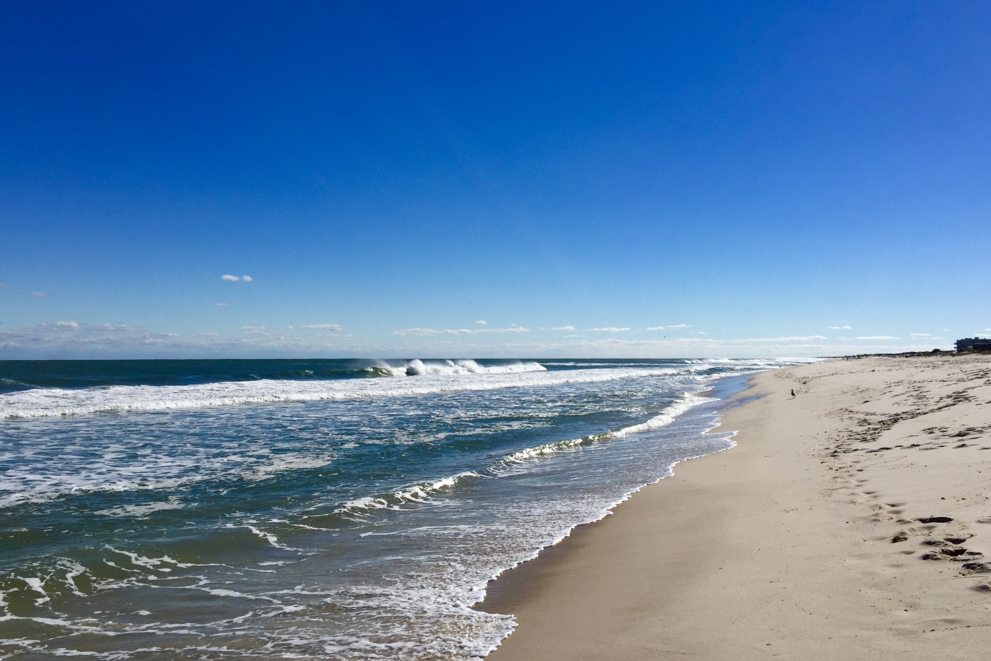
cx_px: 502
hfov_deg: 60.3
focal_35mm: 31
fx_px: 853
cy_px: 306
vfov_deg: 42.3
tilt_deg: +3.6
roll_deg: -0.8
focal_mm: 4.15
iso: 32
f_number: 2.2
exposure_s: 1/5650
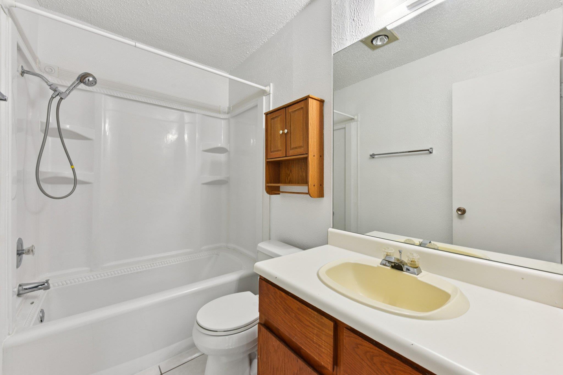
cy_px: 188
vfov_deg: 81.2
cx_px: 282
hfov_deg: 104.3
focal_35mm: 14
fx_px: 219
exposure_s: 1/15
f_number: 8
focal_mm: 14
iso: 320
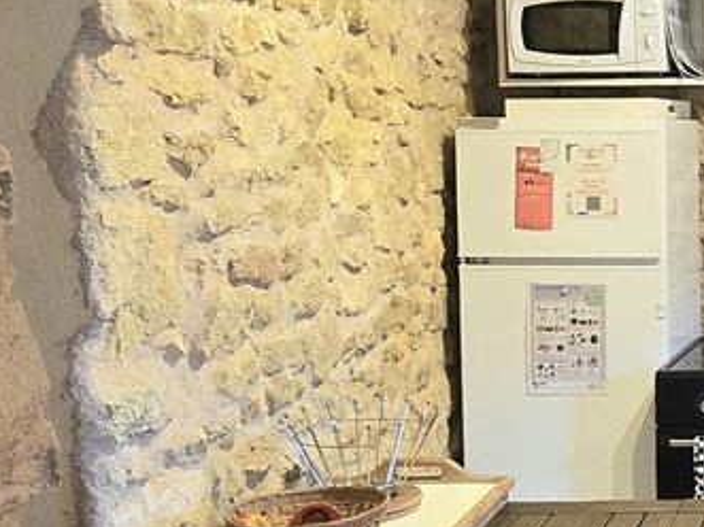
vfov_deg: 24.8
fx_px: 1199
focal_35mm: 59
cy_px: 271
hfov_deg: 27.7
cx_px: 893
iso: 320
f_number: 2.2
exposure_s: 1/50
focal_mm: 2.2
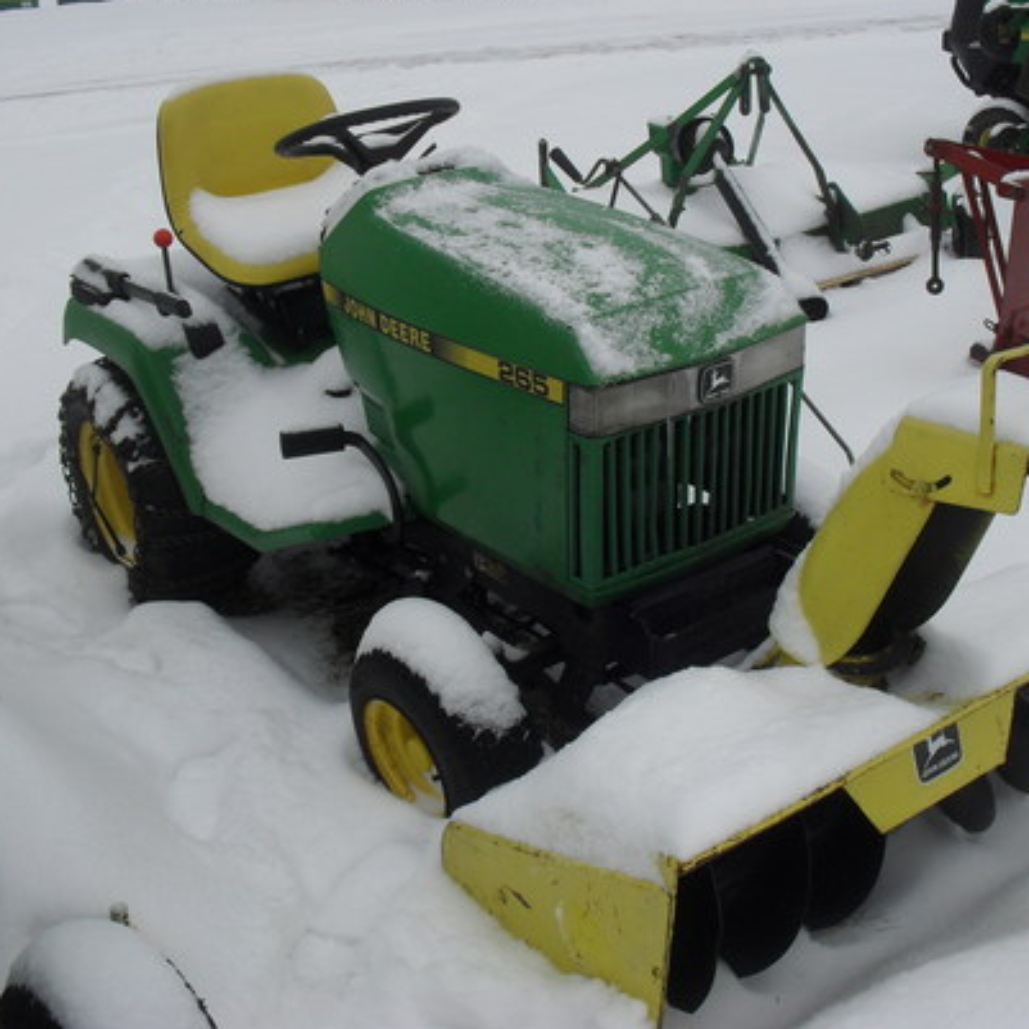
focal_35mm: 42
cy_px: 508
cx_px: 621
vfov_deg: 40.0
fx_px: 1413
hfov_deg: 39.8
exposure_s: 1/125
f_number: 8.4
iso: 100
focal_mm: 6.3
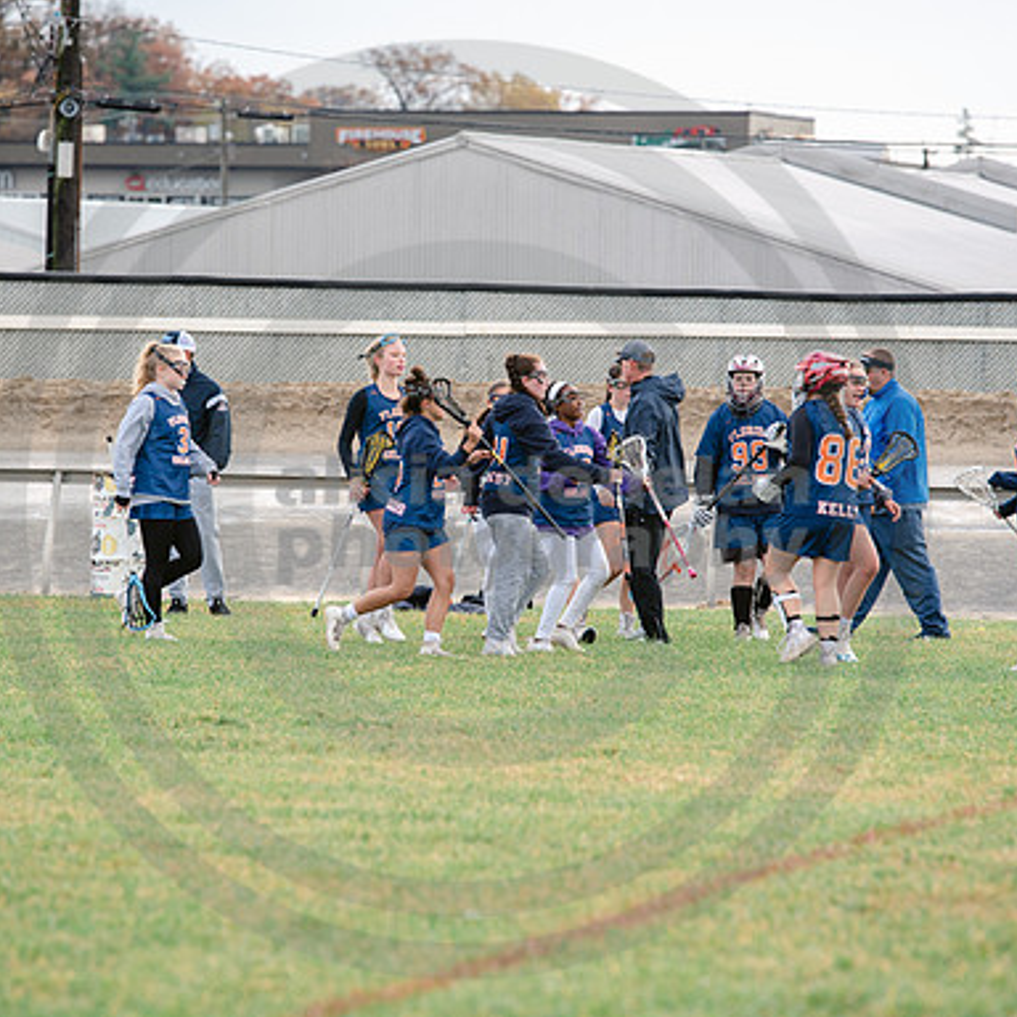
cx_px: 461
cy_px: 510
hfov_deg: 6.7
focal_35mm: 261
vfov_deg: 6.7
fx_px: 8675
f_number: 4
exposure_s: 1/1000
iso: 400
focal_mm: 200
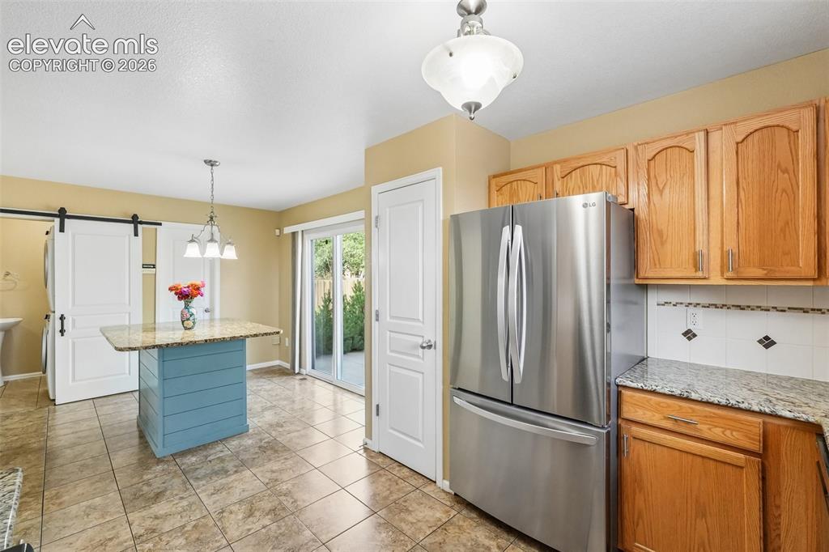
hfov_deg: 100.4
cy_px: 276
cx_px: 414
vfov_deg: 77.3
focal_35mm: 15
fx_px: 345
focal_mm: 10
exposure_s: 1/15
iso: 800
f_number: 8
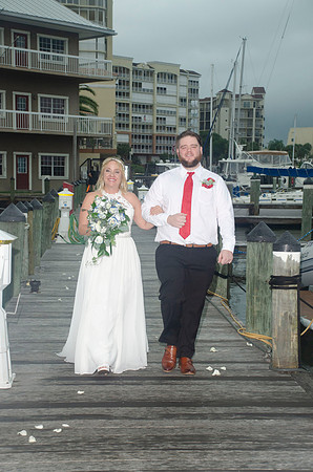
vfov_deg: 30.6
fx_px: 865
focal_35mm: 66
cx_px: 156
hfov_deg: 20.5
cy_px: 236
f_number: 5.6
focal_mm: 44
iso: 500
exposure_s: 1/125
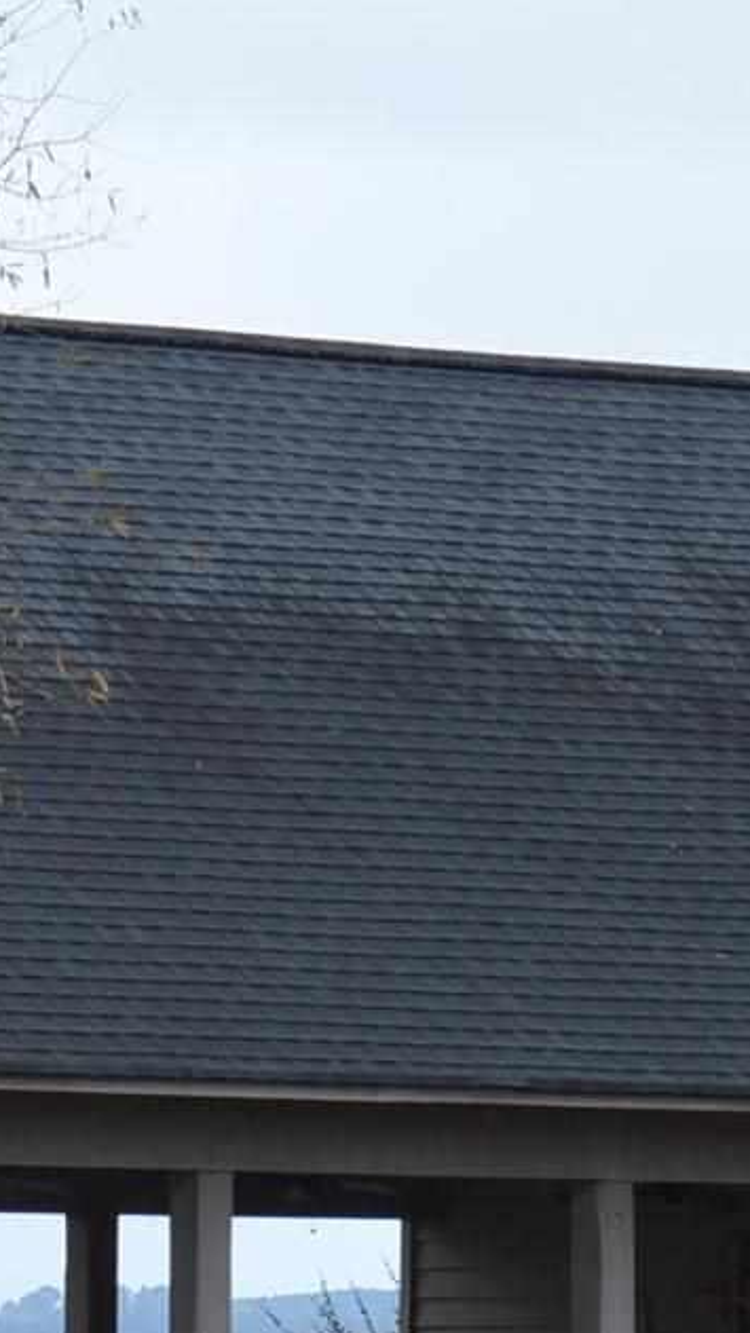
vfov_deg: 5.8
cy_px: 1466
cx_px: -247
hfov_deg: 3.2
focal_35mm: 374
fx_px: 13221
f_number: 6.3
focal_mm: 50
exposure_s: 1/160
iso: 100
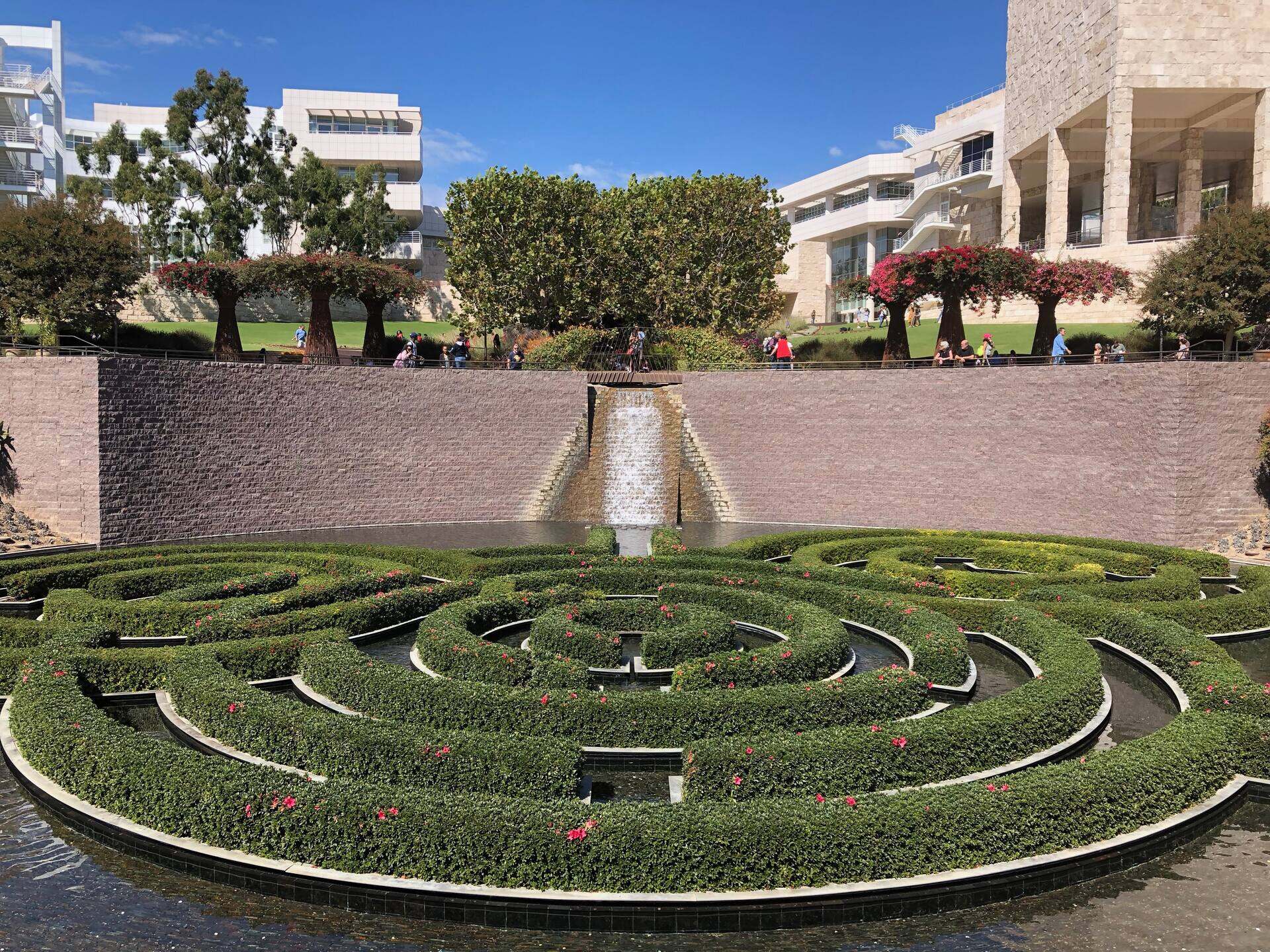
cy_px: 476
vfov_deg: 49.7
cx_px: 635
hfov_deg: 63.4
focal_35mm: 28
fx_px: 1027
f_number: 1.8
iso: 20
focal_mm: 4
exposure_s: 1/1350
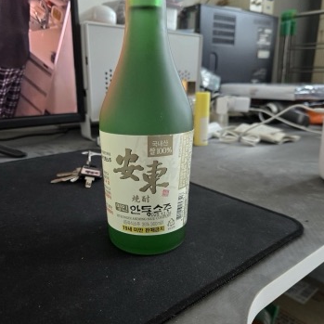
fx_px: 297
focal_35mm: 28
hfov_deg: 57.3
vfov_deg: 57.2
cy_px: 175
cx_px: 159
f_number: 1.8
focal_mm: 5.4
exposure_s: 1/60
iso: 640
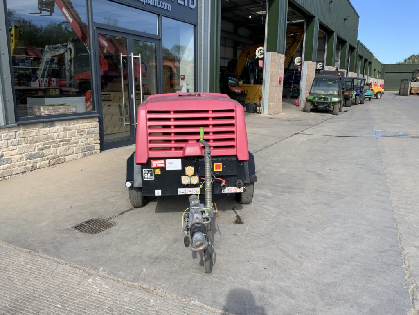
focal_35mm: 29
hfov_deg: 61.7
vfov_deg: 48.2
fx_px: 351
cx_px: 210
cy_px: 158
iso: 16
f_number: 1.8
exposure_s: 1/792
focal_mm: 3
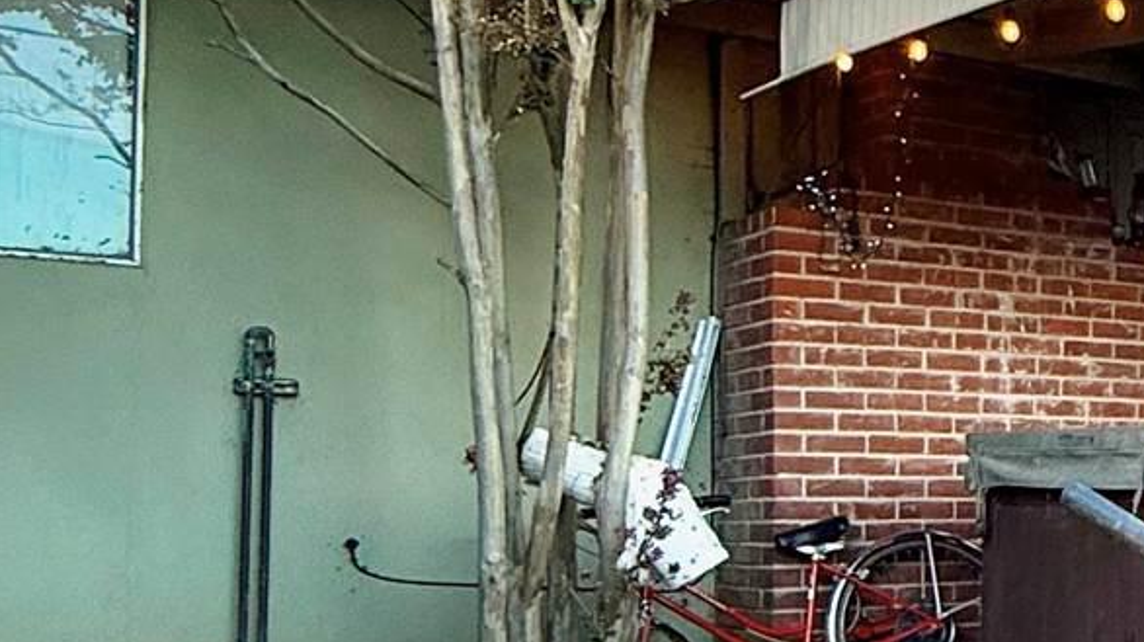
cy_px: 472
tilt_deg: +2.8
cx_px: 1577
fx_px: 1819
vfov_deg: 19.9
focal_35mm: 60
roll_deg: -0.1
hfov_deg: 27.5
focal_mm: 2.22
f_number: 2.2
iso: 64
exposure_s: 1/120
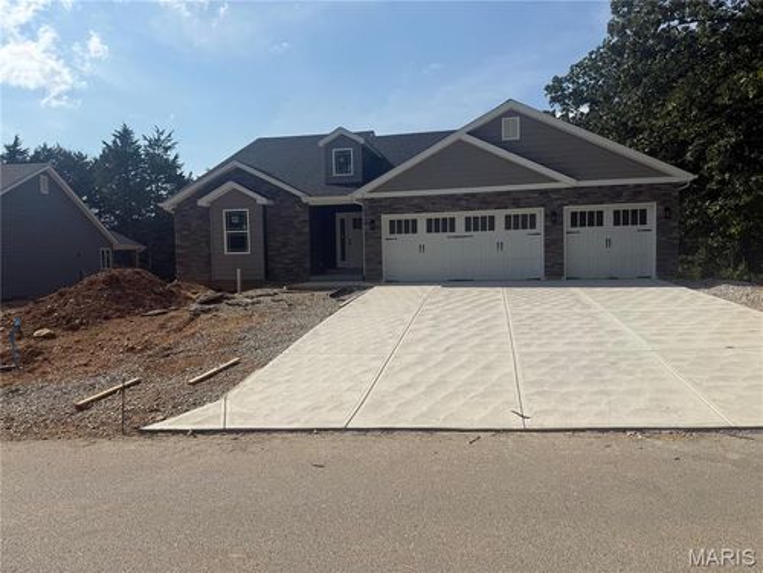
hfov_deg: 71.6
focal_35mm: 24
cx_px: 382
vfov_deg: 56.8
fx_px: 529
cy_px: 286
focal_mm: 6.76
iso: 80
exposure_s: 1/9091
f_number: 1.78
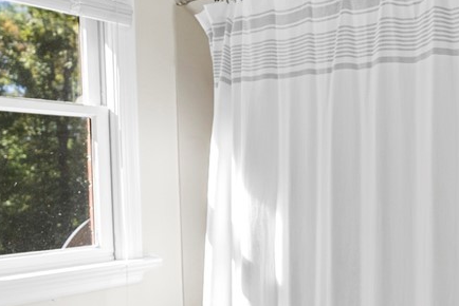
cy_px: 193
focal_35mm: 41
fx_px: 526
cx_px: 479
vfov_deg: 32.3
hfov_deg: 40.2
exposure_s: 1/100
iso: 640
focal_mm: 16.5
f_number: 4
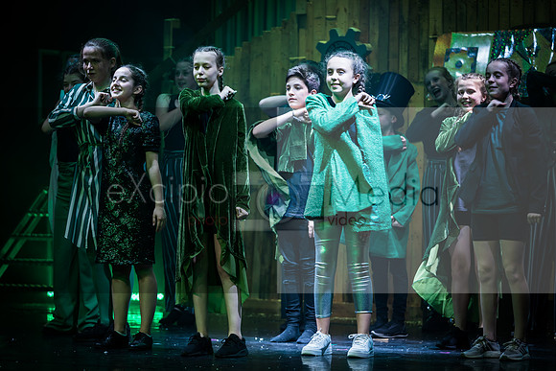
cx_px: 252
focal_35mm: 134
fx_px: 2068
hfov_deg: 15.3
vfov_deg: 10.3
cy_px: 196
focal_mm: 122
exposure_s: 1/125
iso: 640
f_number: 2.8
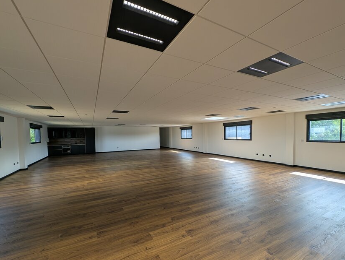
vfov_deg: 85.6
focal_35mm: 14
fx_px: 140
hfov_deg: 101.9
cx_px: 167
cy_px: 141
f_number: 1.95
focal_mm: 2.23
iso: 35
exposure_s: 1/154
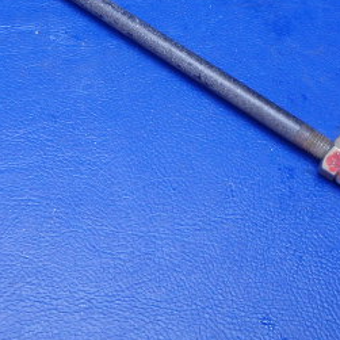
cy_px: 23
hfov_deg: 27.1
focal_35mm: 63
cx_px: 107
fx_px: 700
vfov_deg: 26.2
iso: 320
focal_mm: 5
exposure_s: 1/30
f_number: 3.9
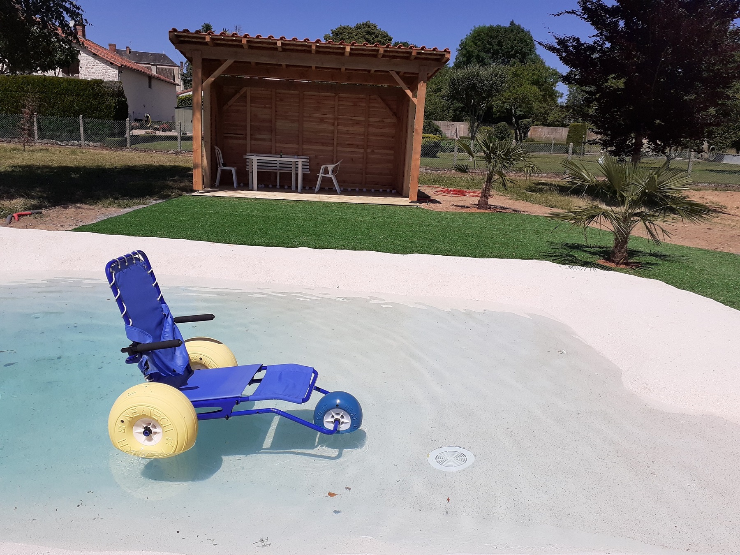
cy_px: 278
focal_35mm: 27
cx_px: 370
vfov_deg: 51.4
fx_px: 577
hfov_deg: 65.3
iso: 40
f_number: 1.9
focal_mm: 3.6
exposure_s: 1/4386
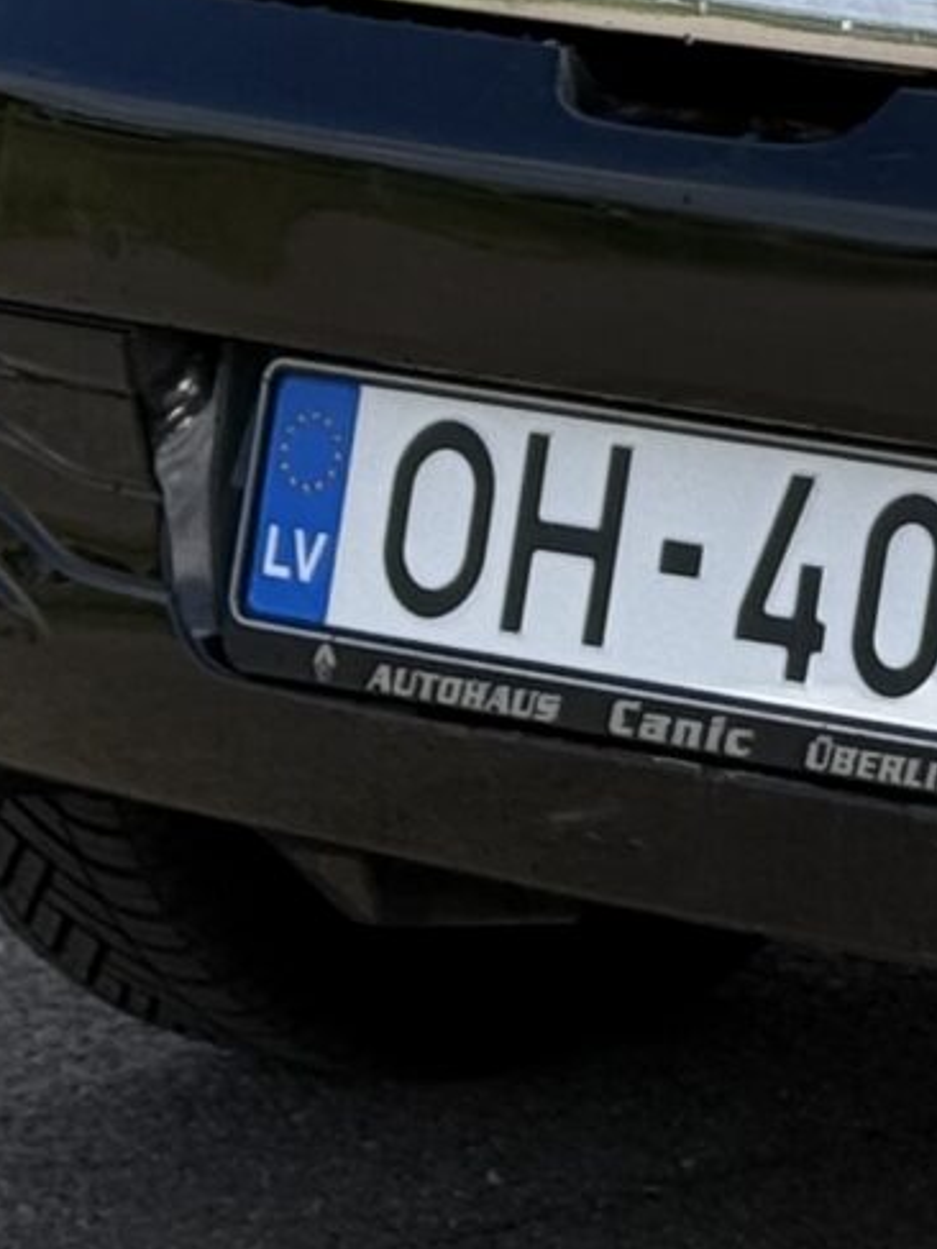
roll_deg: -0.4
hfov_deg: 5.6
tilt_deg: -10.5
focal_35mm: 252
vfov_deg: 7.8
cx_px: 2506
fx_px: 9095
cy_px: -143
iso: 64
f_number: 1.78
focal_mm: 6.76
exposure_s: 1/2667
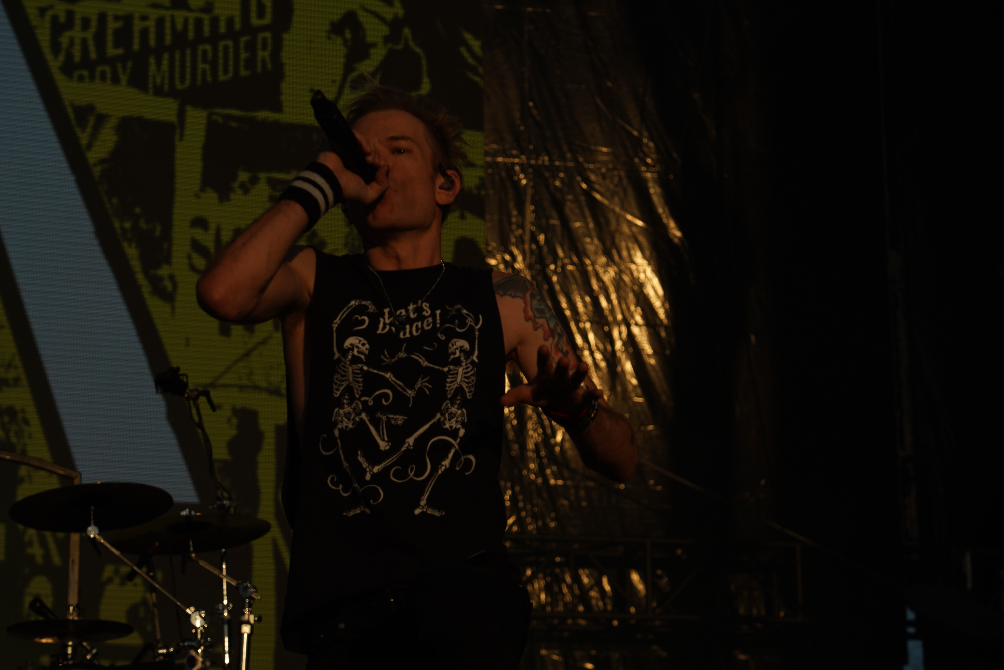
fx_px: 2928
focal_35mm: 105
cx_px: 502
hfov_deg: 19.5
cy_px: 335
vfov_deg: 13.0
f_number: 8
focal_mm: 105
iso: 100
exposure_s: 1/1000
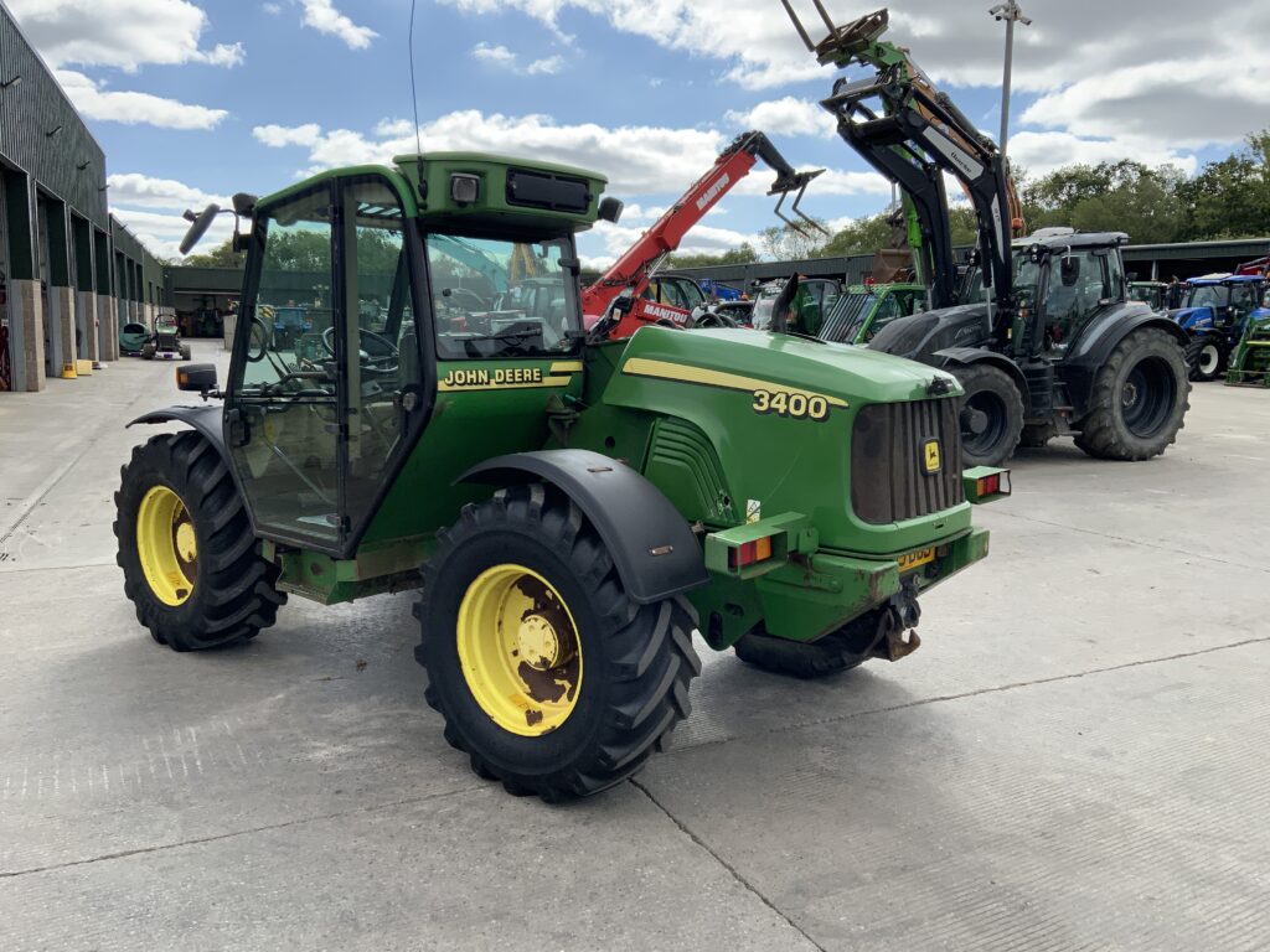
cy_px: 476
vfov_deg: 48.2
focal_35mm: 29
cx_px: 635
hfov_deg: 61.7
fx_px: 1064
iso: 16
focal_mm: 3
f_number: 1.8
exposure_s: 1/1377
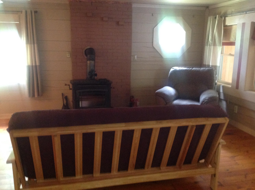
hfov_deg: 52.7
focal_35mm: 35
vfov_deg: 40.6
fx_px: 257
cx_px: 128
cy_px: 95
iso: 500
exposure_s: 1/15
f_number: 2.4
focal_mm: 4.28
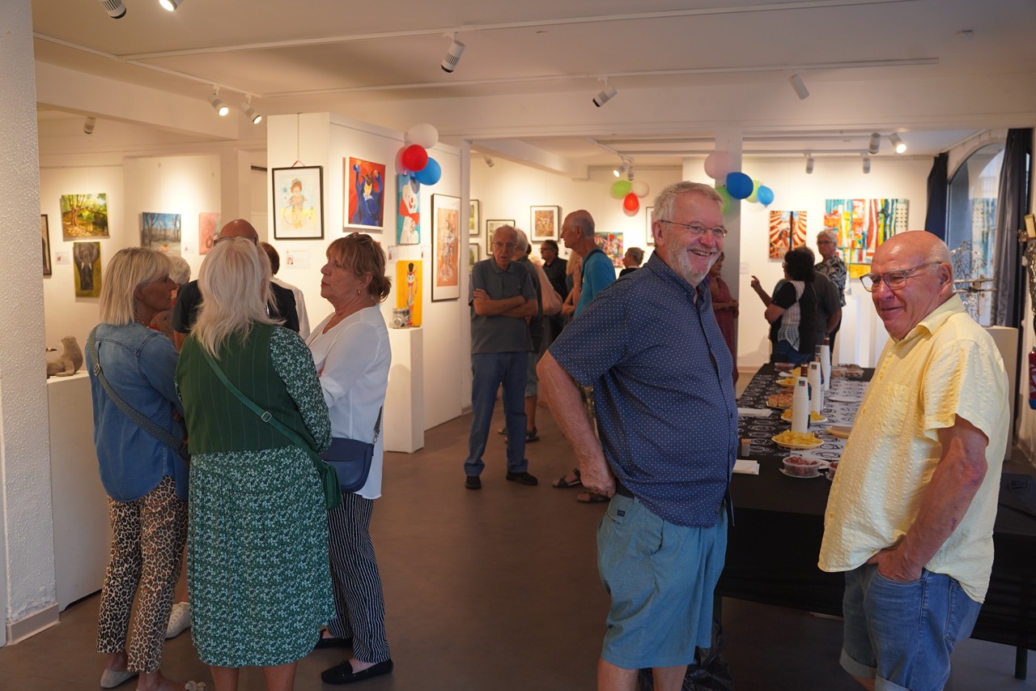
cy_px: 346
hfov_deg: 58.4
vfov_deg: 40.9
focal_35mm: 32
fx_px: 926
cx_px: 518
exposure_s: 1/160
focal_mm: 32.2
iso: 500
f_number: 4
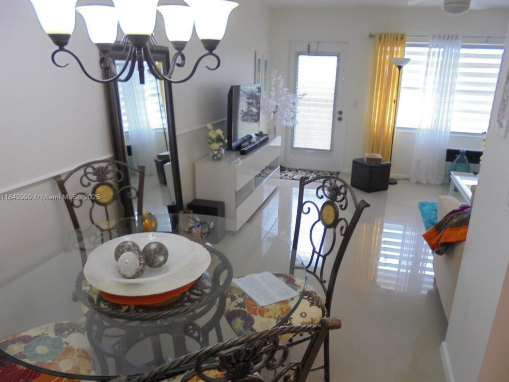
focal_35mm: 27
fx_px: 397
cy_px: 198
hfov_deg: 65.3
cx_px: 259
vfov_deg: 51.4
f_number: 3.5
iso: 100
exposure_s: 1/30
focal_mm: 4.6
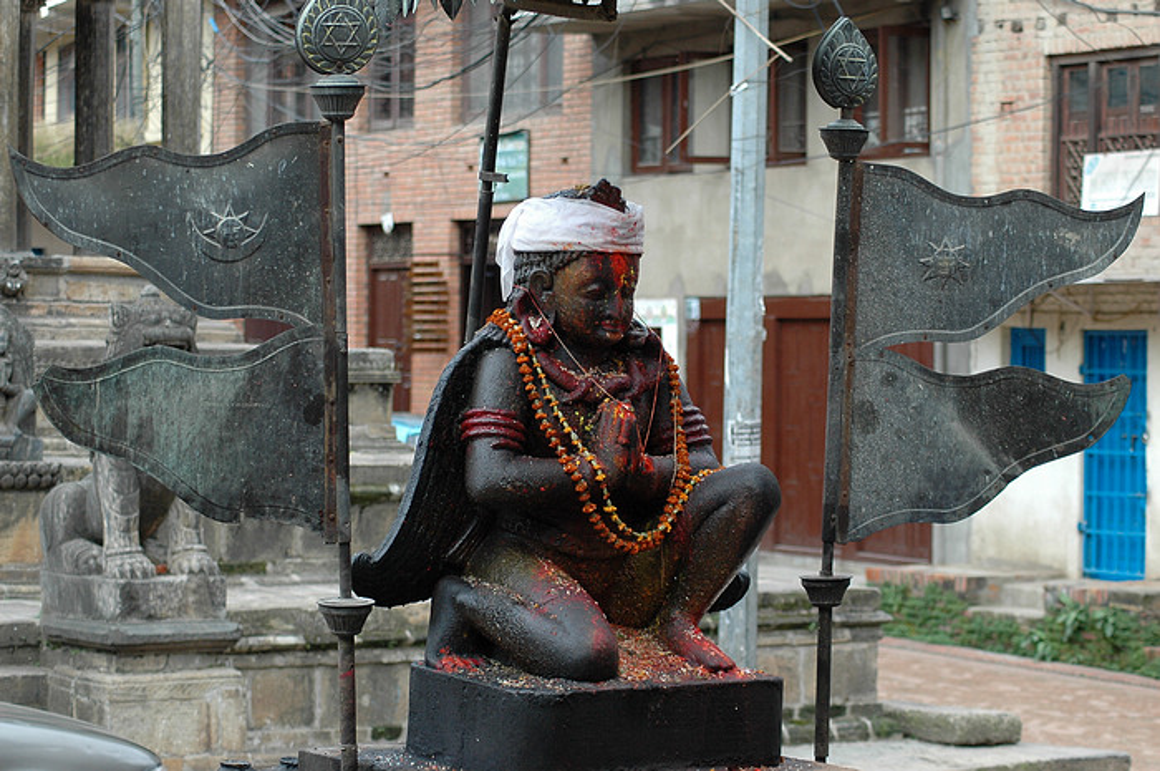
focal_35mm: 105
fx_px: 3379
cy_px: 386
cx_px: 580
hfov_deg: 19.5
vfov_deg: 13.0
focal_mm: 70
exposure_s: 1/500
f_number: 5.6
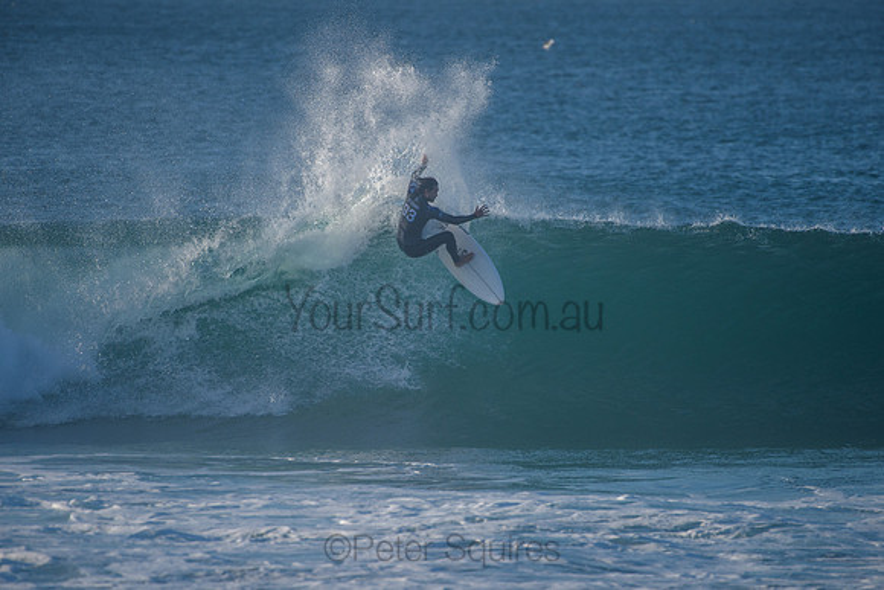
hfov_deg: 3.8
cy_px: 281
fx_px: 13255
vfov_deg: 2.5
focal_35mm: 540
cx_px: 443
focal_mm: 500
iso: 320
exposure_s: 1/2000
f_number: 5.6
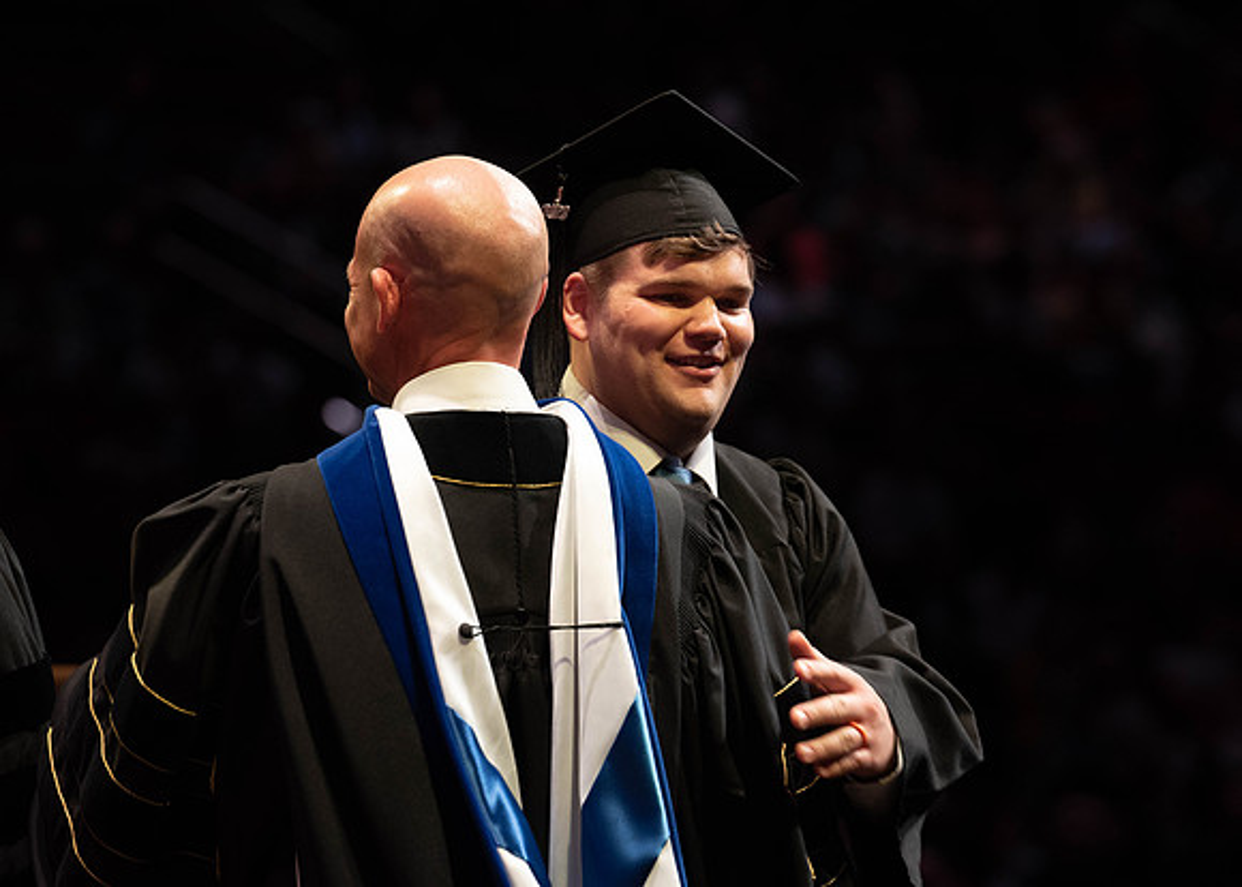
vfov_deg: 7.2
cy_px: 405
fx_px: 7028
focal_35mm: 199
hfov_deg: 10.1
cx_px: 723
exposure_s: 1/320
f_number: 4.5
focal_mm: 175
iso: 1600
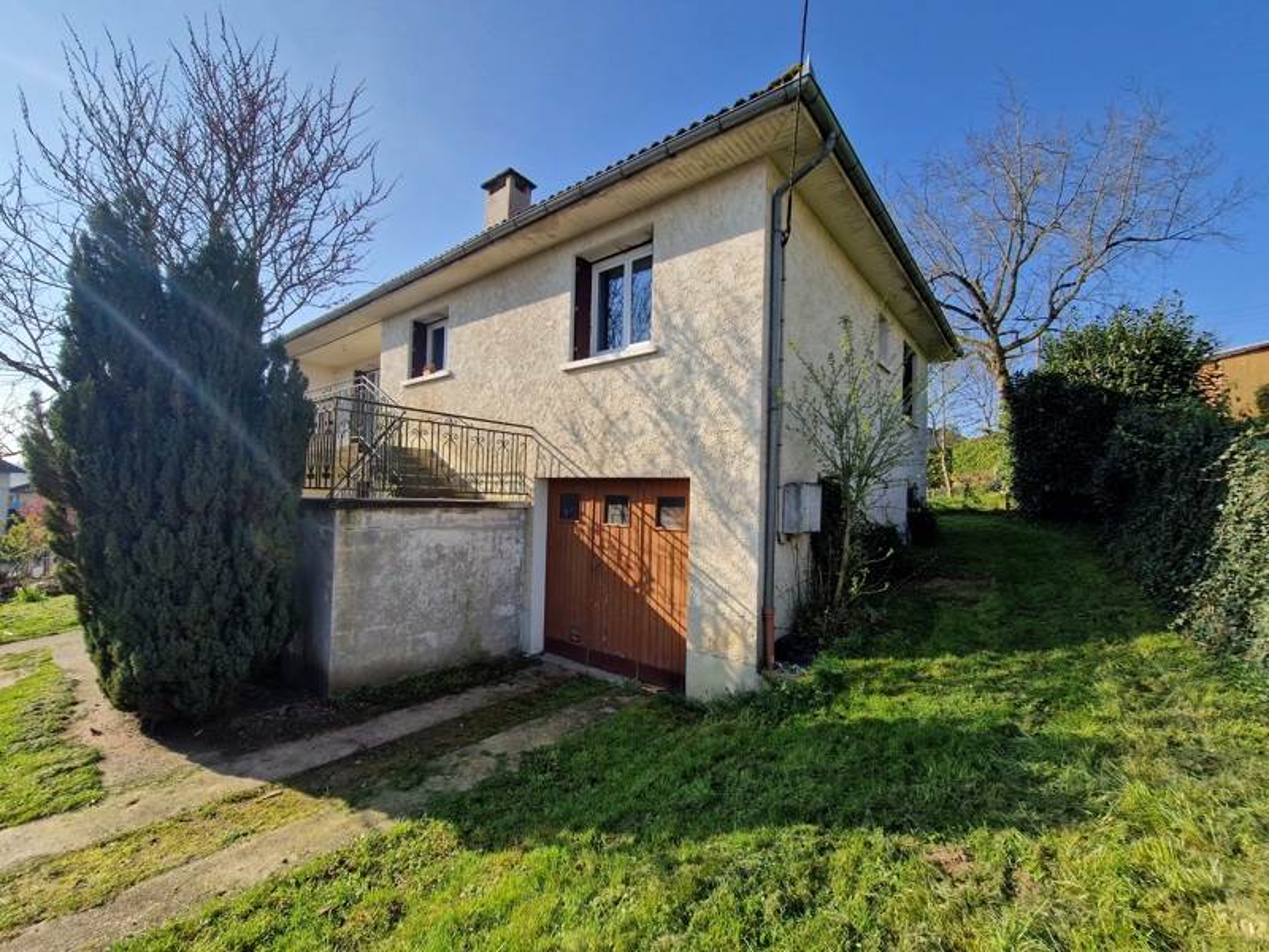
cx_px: 634
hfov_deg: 106.2
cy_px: 476
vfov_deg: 89.9
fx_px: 477
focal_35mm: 13
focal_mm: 2.2
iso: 50
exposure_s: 1/1656
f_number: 2.2
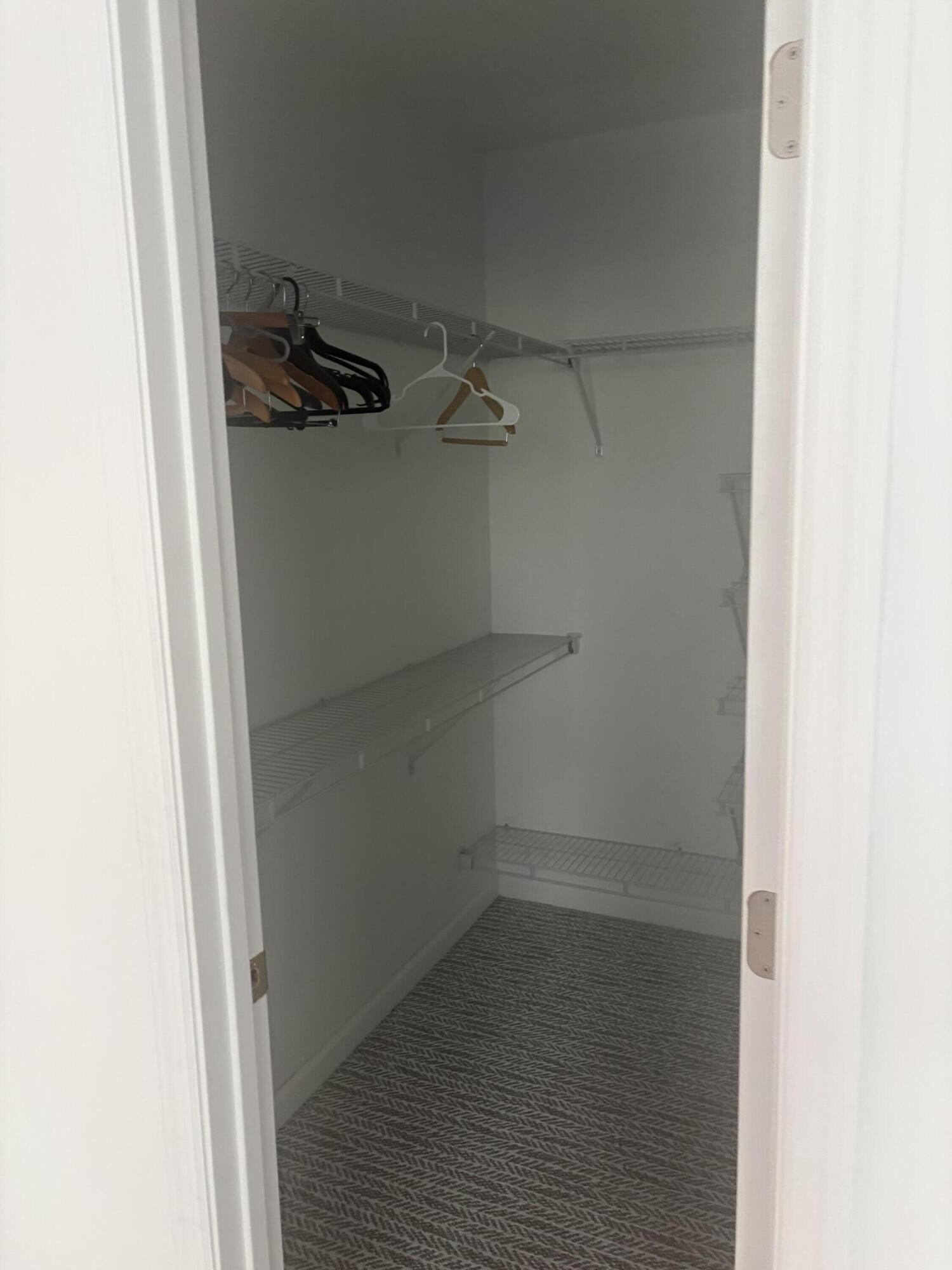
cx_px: 476
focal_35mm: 26
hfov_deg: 53.1
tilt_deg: -8.0
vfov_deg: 67.3
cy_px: 635
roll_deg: +4.3
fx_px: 953
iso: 250
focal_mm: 5.96
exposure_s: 1/60
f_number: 1.6
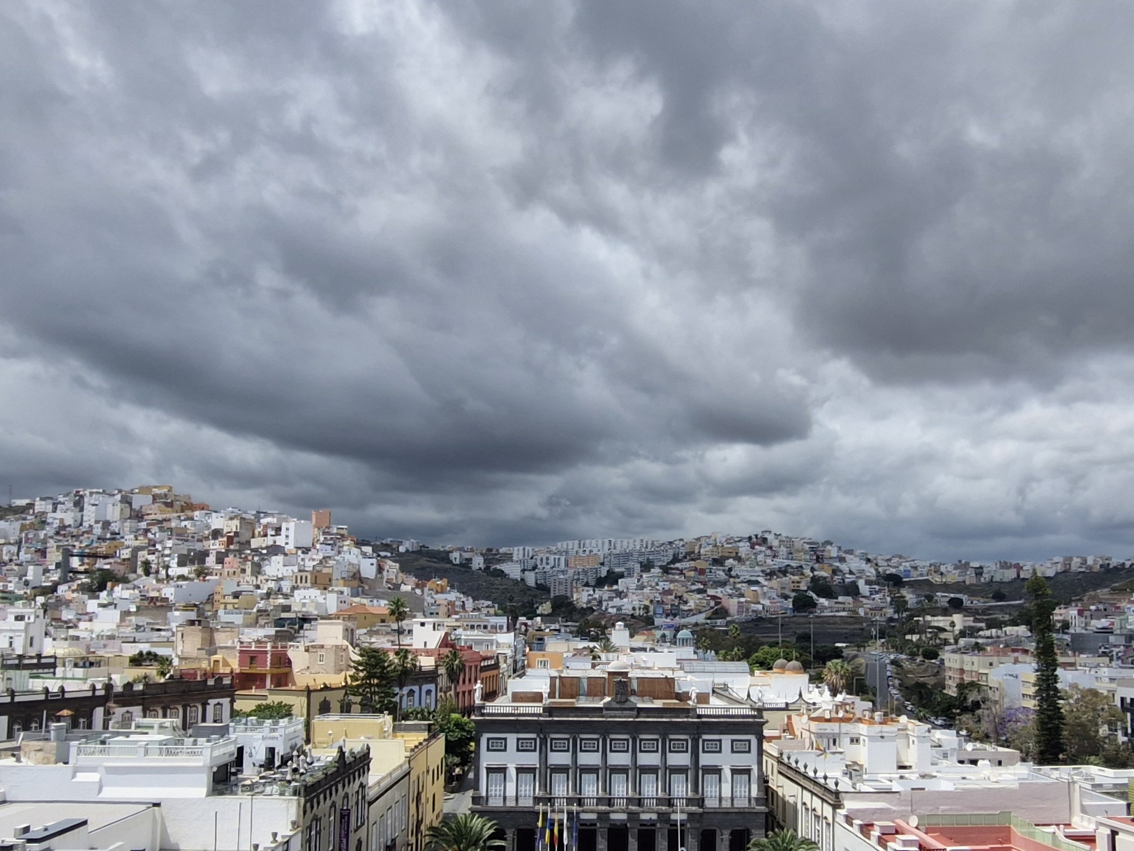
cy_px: 517
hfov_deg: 56.6
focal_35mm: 32
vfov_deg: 43.9
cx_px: 646
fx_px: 1048
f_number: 2.2
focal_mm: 1.74
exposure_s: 1/3240
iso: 50
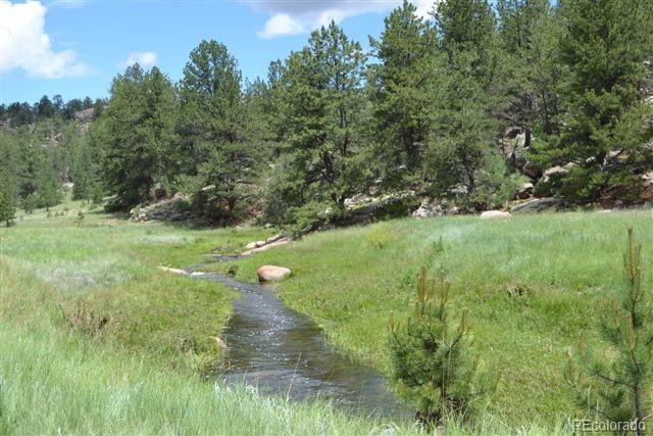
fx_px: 1089
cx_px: 326
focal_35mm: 60
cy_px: 218
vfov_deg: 22.6
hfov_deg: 33.4
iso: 100
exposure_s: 1/200
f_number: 7.1
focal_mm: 40
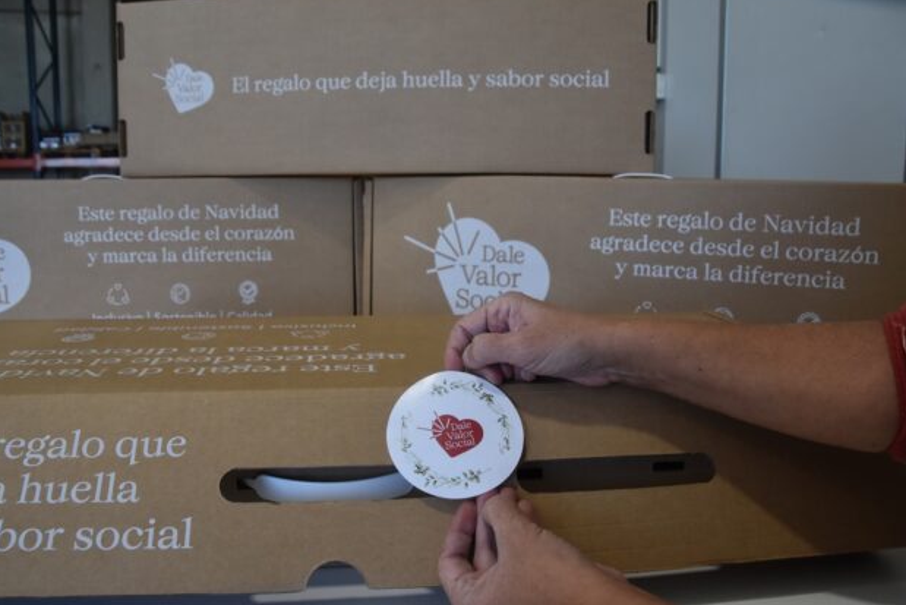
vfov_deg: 42.3
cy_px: 297
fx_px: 780
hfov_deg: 60.3
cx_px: 439
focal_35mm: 31
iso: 800
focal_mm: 20
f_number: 7.1
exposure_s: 1/200
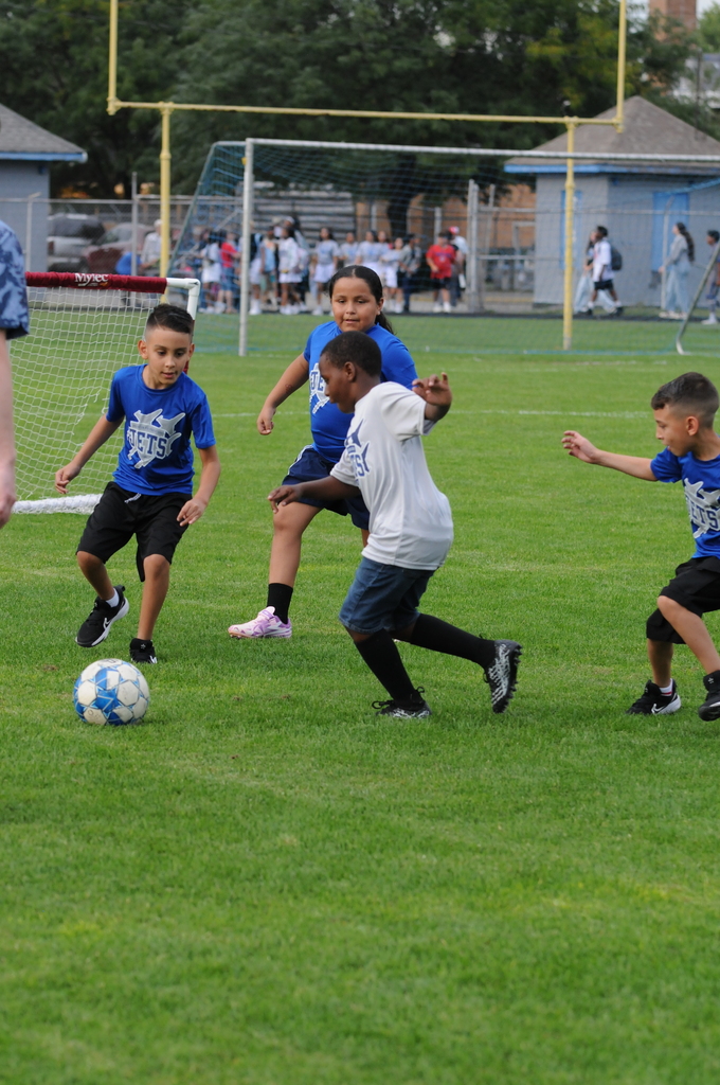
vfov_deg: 13.7
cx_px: 360
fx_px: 4512
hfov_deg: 9.1
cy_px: 542
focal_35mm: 150
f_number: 4.5
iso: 800
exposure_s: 1/800
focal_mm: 100
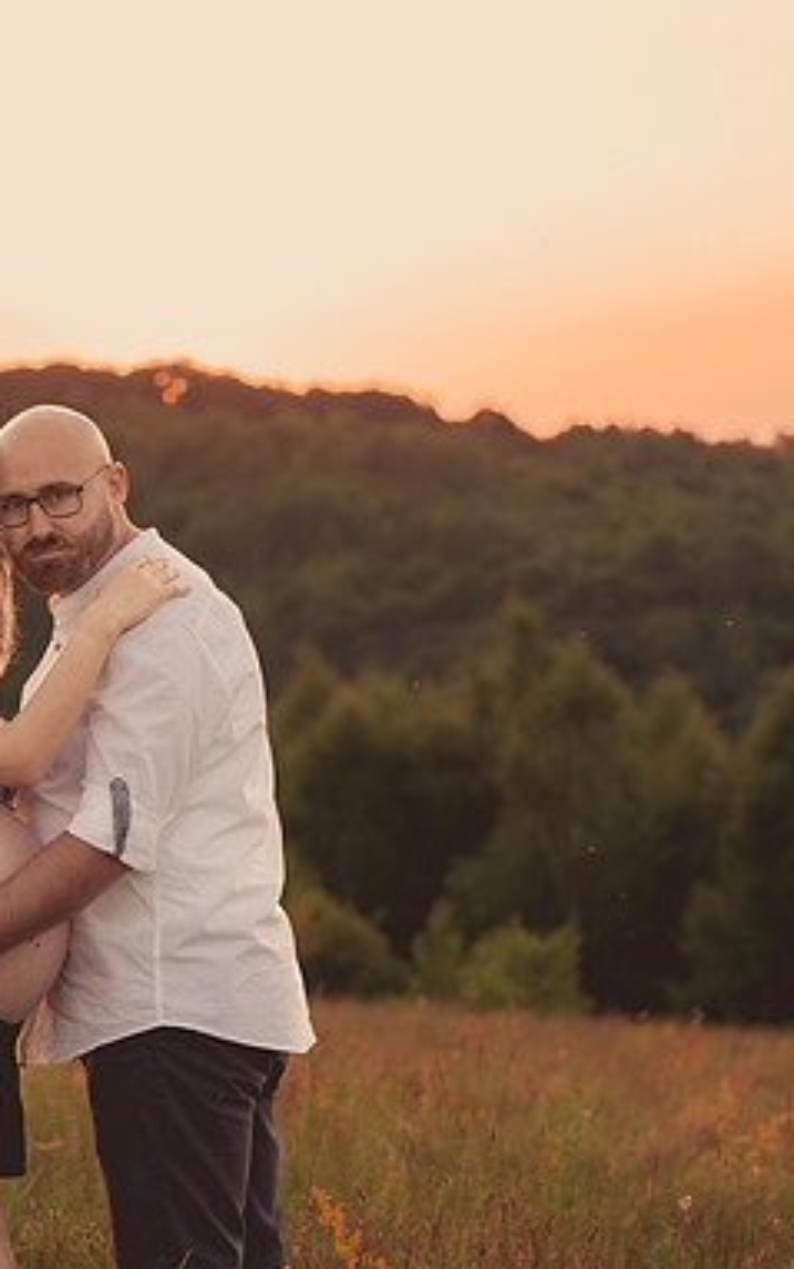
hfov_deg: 9.0
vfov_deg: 14.4
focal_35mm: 145
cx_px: 329
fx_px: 5016
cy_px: 691
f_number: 4
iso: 400
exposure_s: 1/500
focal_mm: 85
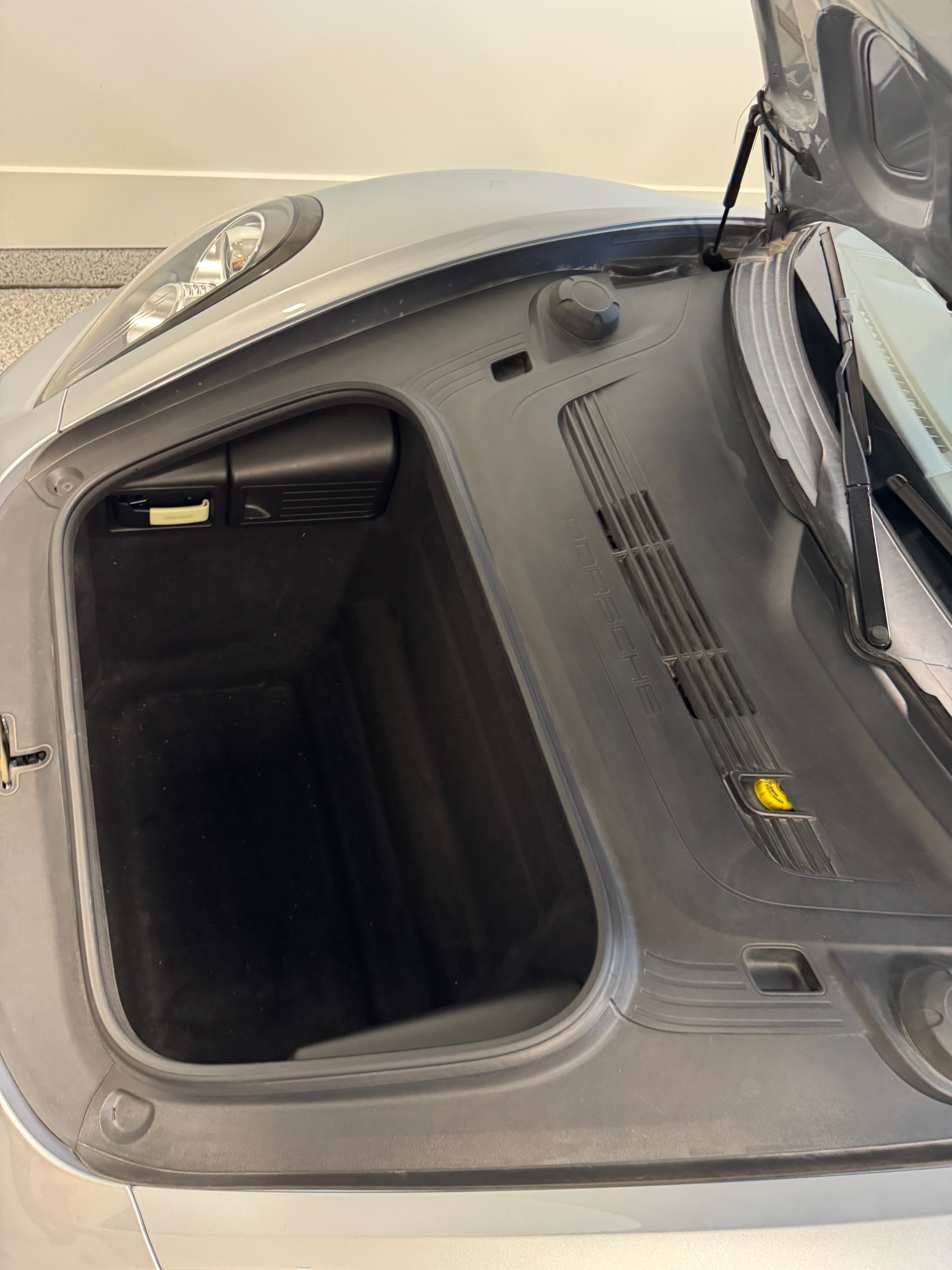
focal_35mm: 24
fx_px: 880
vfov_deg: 71.6
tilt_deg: -53.1
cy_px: 635
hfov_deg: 56.8
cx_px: 476
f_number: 1.78
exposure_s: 1/40
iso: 640
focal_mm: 6.76
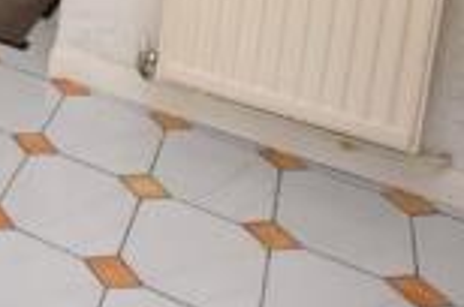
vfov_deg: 16.7
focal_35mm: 64
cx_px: -345
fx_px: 823
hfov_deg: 21.8
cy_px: -281
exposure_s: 1/100
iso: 800
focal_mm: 10
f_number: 5
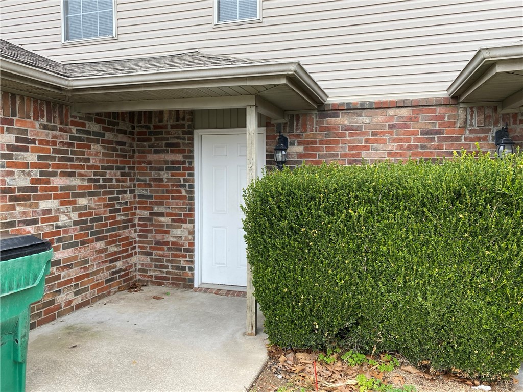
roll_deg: -0.2
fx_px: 393
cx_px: 262
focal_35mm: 26
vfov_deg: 53.1
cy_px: 196
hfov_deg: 67.3
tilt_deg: -0.8
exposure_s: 1/616
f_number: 1.8
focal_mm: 4.25
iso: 32
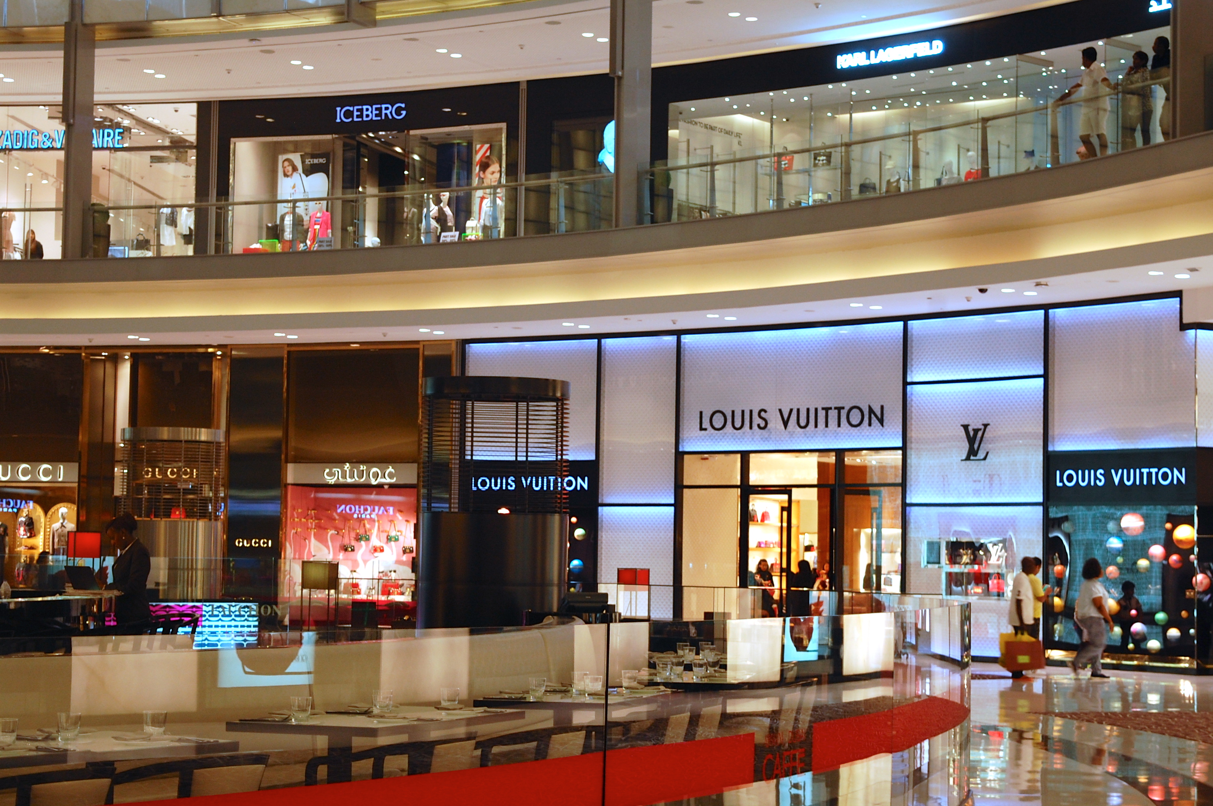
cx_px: 606
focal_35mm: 72
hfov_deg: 28.1
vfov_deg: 18.9
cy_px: 403
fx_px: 2424
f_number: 5.6
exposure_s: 1/30
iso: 400
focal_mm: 48
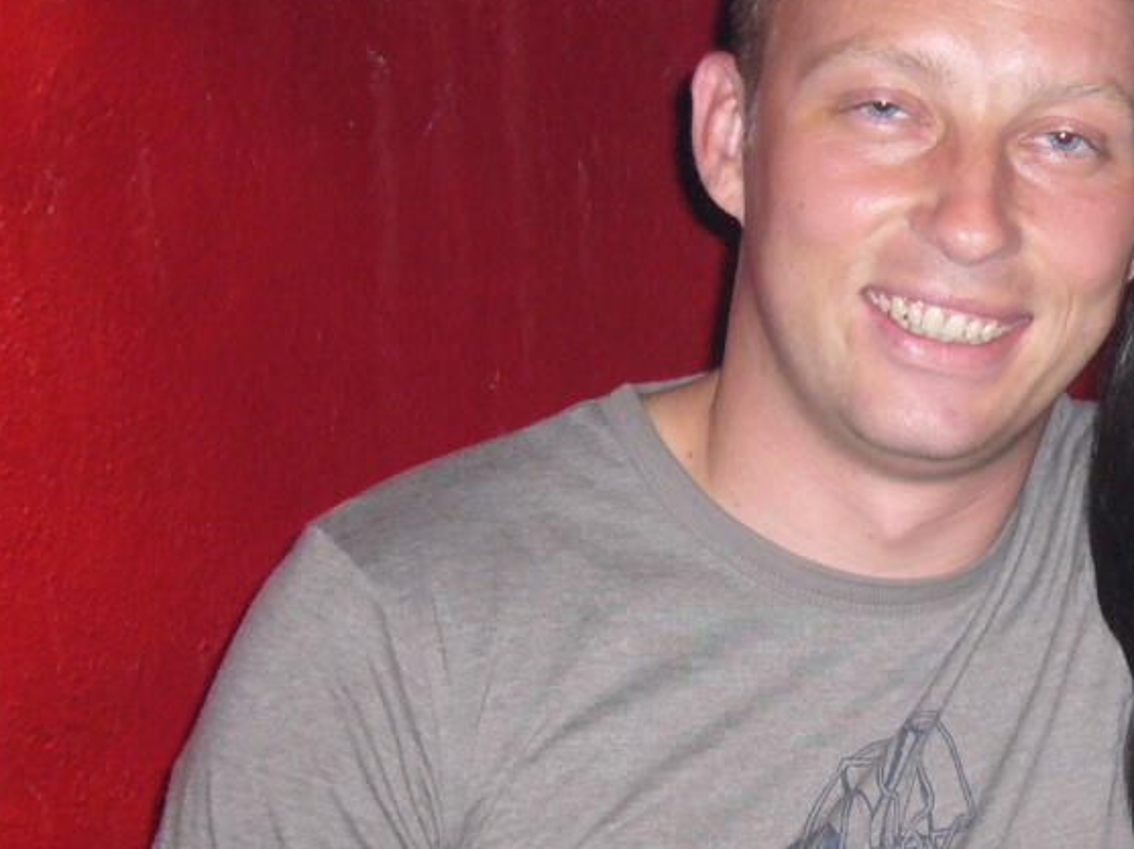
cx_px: 1213
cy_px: 523
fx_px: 3765
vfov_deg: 12.9
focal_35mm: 115
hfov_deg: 16.7
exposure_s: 1/60
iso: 200
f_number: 3.3
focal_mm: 8.3
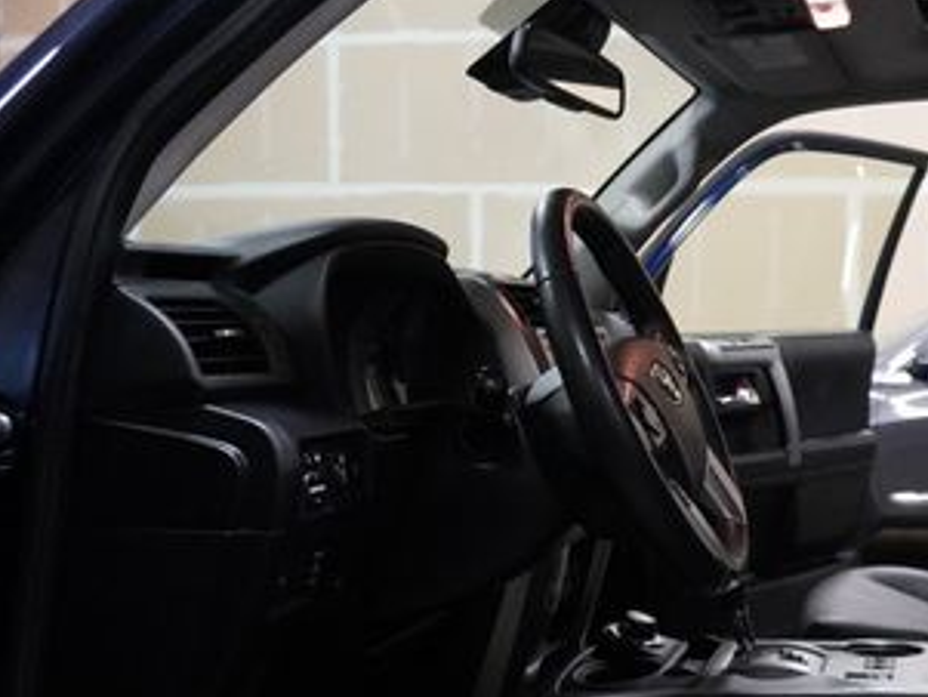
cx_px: 734
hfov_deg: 37.6
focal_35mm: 49
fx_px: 1314
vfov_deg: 29.6
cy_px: 444
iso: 4000
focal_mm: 16
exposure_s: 1/160
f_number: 3.5
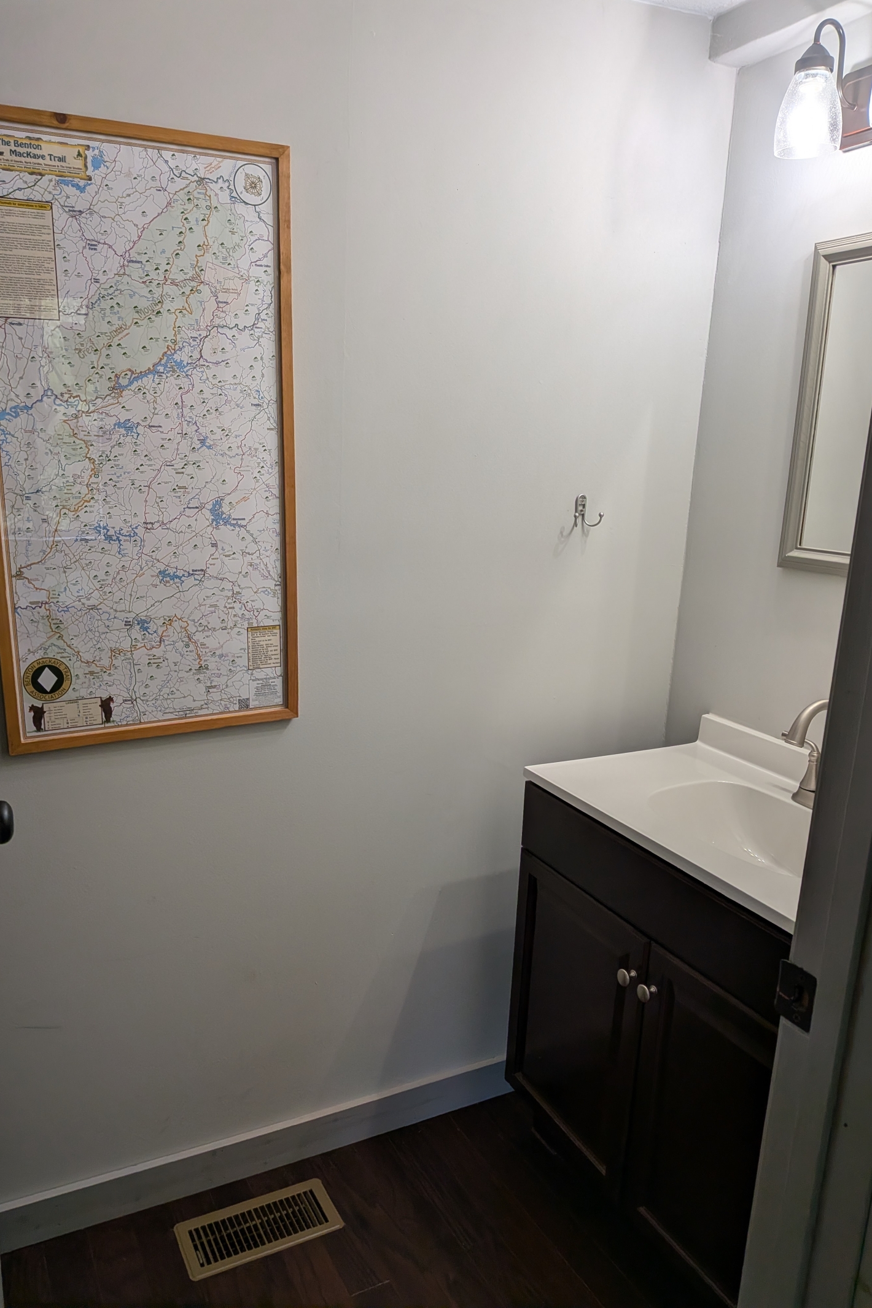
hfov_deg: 51.3
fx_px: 908
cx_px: 438
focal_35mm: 25
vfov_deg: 71.5
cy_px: 654
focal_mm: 4.53
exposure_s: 1/60
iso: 48
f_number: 1.7
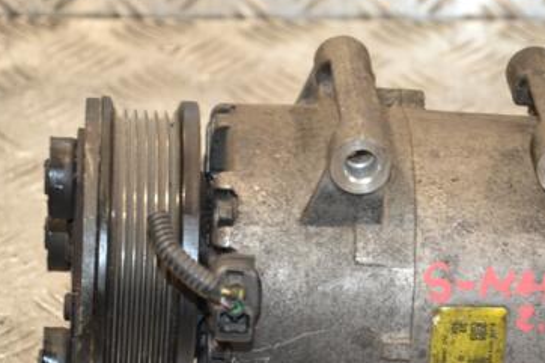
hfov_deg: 11.8
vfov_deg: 7.9
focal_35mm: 174
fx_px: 2633
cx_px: 408
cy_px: 255
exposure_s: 1/125
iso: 800
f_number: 5.3
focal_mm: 70
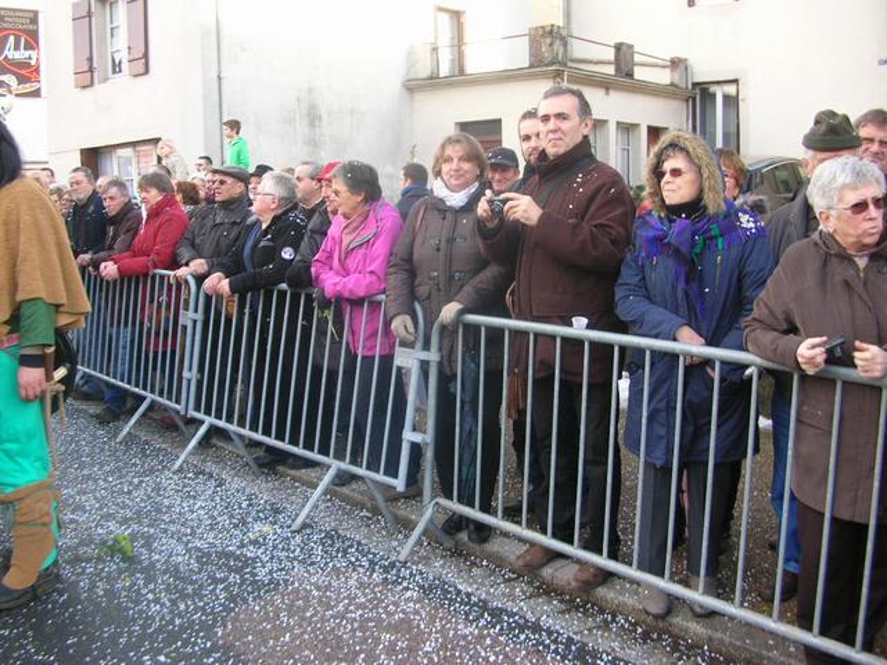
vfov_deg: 40.7
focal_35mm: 35
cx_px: 444
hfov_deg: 52.6
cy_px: 332
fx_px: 897
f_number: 2.8
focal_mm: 5.8
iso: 50
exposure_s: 1/89.4
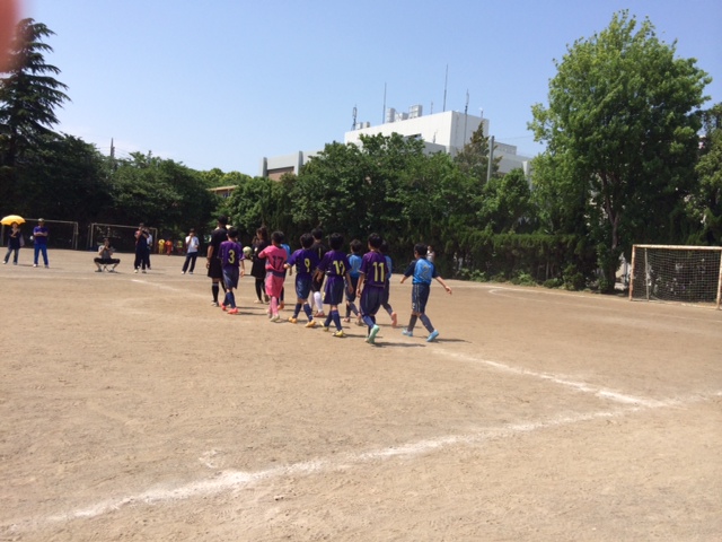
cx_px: 361
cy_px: 271
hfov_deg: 60.0
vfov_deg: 46.8
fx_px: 626
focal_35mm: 30
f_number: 2.2
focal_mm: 4.12
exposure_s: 1/2283
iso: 32
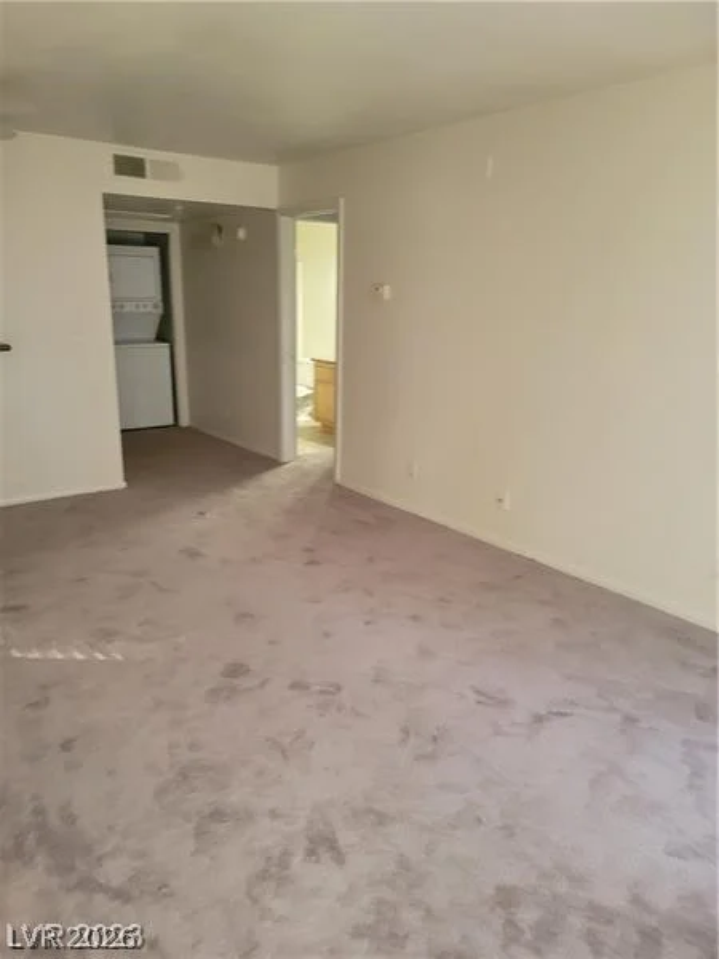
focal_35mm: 25
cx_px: 360
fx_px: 692
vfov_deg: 69.4
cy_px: 480
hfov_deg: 54.9
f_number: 1.8
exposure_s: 1/40
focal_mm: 7
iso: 320
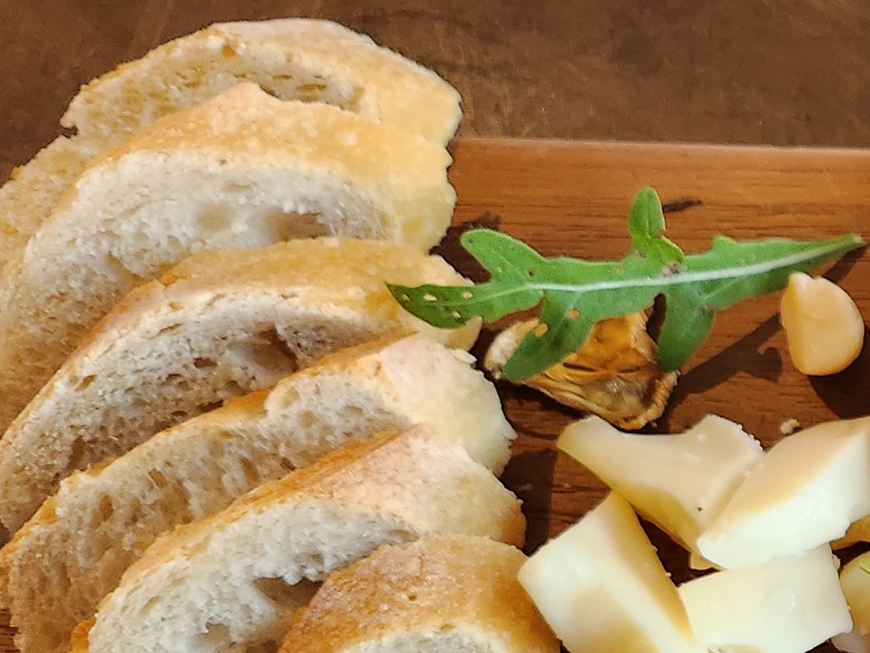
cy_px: 721
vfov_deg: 16.5
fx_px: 2187
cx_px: 1336
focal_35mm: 87
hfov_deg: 19.4
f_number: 1.8
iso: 250
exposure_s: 1/100
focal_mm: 5
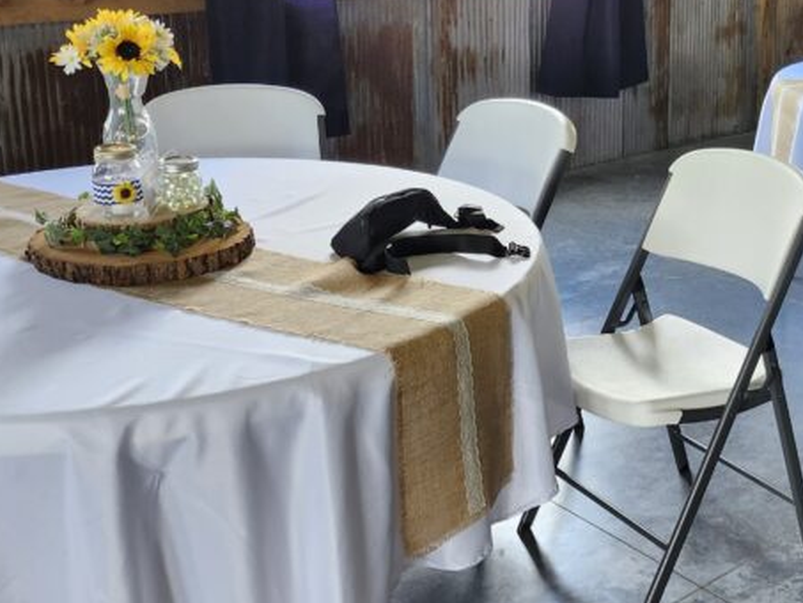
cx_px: 697
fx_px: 1207
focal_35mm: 52
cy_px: 149
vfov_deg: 27.6
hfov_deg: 35.0
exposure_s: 1/120
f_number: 1.8
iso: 250
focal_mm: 5.54
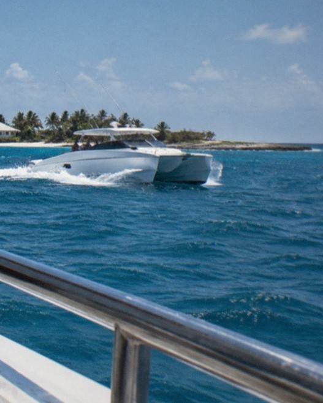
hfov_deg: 22.3
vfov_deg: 28.3
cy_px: 200
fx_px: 800
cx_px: 32
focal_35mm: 67
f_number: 5.6
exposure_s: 1/1250
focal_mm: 47
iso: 320
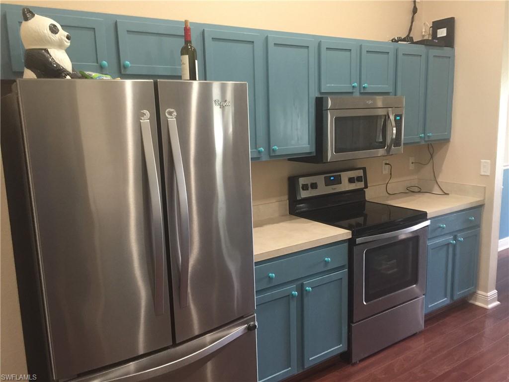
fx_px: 426
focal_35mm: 29
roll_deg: +0.7
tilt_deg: -8.6
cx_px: 254
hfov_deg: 61.7
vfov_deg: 48.2
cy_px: 191
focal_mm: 4.15
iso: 125
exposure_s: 1/15
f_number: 2.2
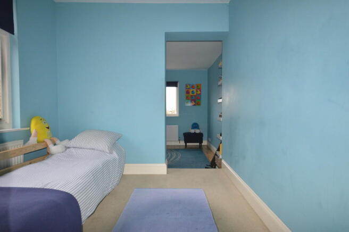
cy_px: 116
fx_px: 189
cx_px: 174
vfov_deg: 63.1
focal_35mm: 20
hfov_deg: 85.5
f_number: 4.5
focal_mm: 13
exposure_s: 1/60
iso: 1100
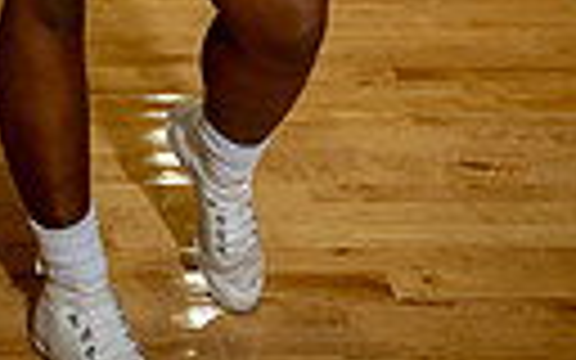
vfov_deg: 12.1
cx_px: 74
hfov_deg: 23.5
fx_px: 1350
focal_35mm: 86
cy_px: -518
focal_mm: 24
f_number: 1.4
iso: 125
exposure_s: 1/200
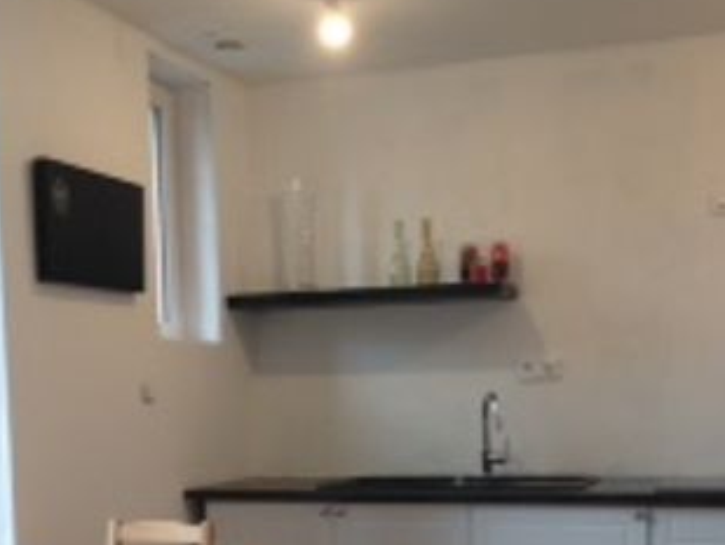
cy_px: 493
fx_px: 1341
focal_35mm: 64
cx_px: 385
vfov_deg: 22.4
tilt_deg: -5.4
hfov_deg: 30.2
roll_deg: +0.8
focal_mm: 4.12
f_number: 2.4
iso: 50
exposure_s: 1/40
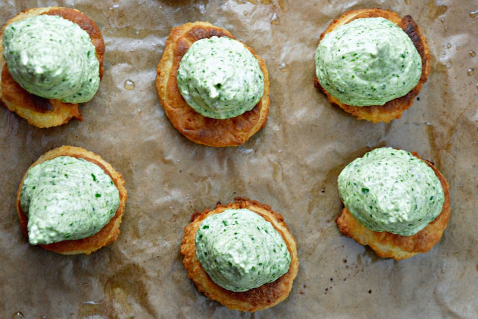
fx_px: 1162
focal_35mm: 88
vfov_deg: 15.6
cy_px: 154
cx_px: 232
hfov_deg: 23.2
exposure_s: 1/20
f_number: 5.6
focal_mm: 55
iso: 100
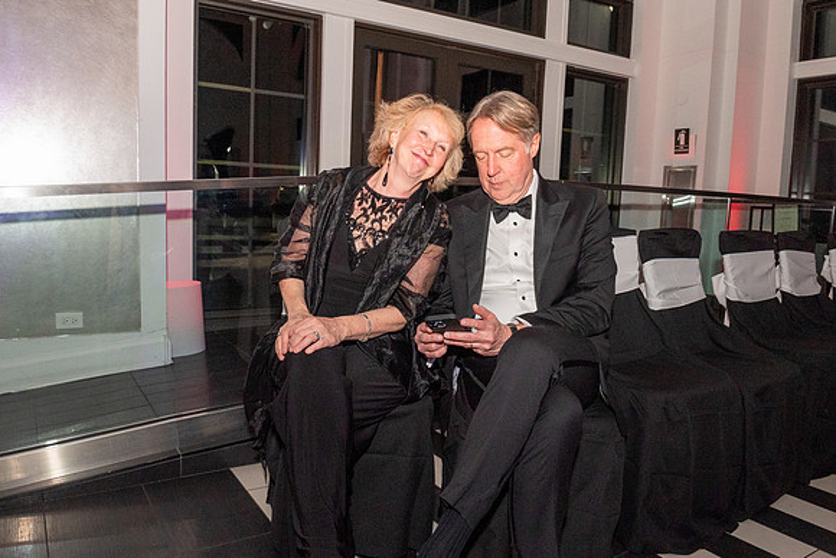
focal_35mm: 27
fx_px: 627
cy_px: 279
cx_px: 418
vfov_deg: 48.0
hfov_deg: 67.4
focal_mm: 18
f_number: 8
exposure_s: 1/125
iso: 2000
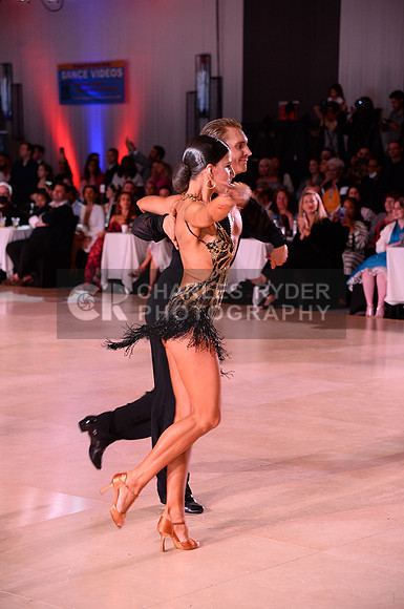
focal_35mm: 86
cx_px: 202
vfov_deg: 23.7
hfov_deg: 15.8
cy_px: 304
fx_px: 1452
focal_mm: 86
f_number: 5
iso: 2500
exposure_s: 1/250
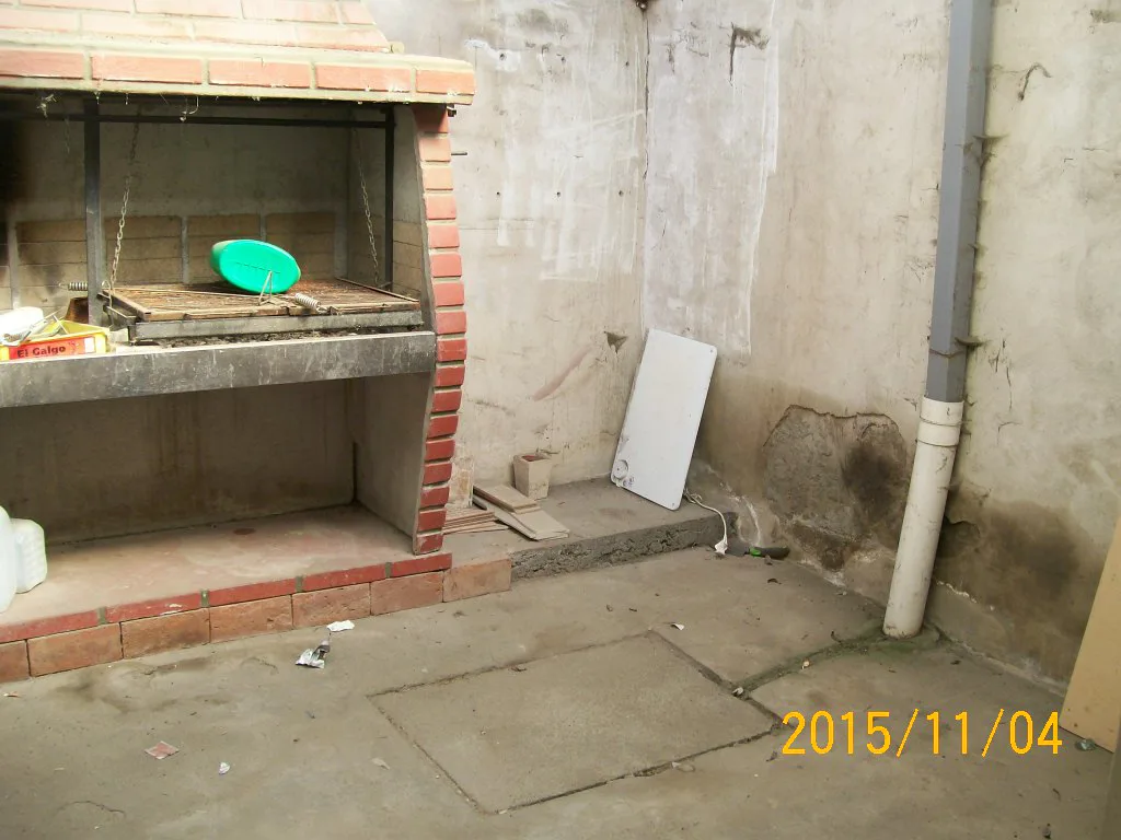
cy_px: 420
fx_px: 1166
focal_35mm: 36
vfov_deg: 39.7
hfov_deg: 51.4
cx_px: 560
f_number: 2.7
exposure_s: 1/90.6
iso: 80
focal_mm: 6
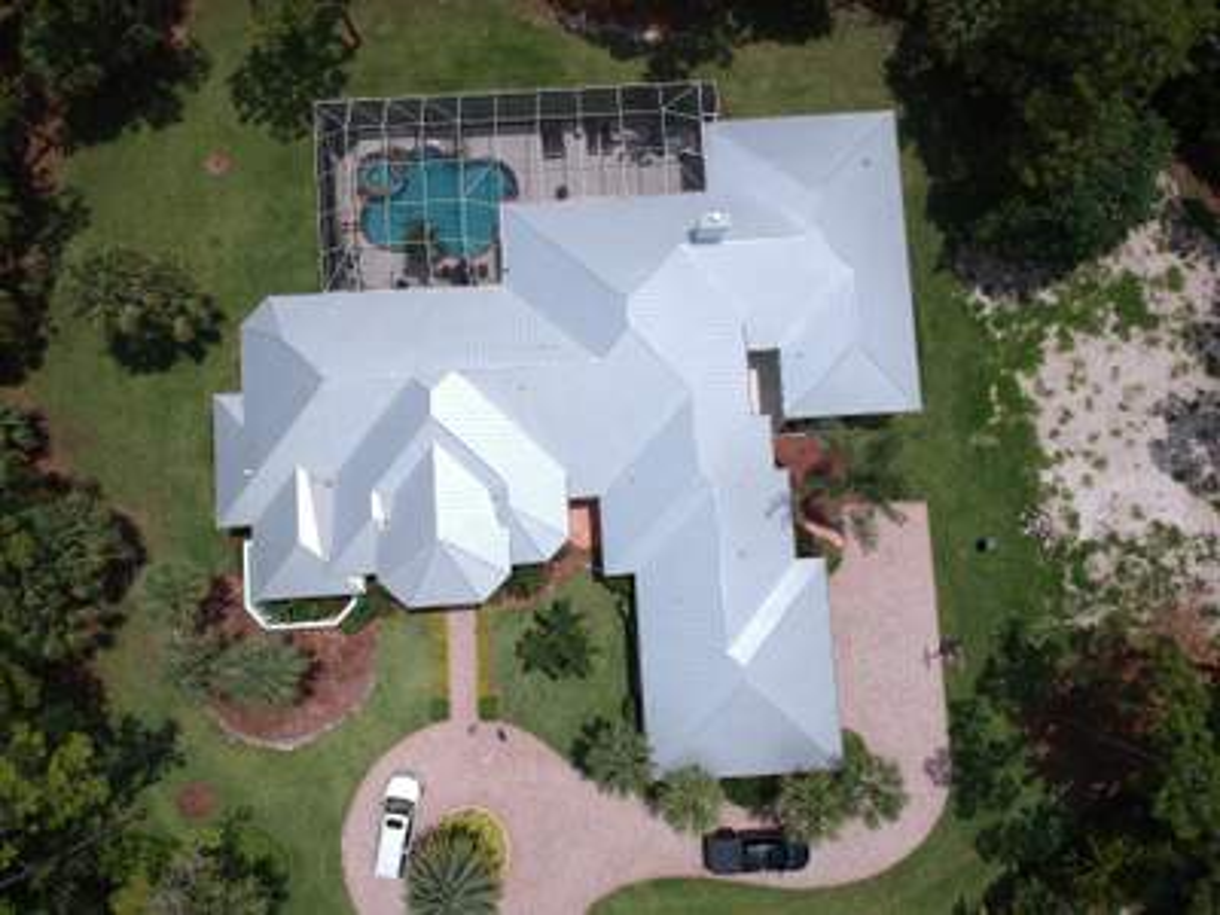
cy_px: 458
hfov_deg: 69.4
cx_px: 610
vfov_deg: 54.9
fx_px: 881
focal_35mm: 25
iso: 100
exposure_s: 1/2500
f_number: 2.6
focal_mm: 4.49
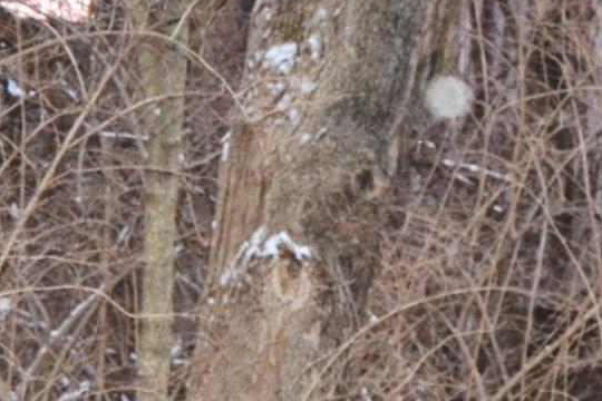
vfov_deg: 9.1
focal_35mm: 150
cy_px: 53
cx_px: 530
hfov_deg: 13.6
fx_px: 2508
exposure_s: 1/60
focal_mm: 18
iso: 800
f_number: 3.5
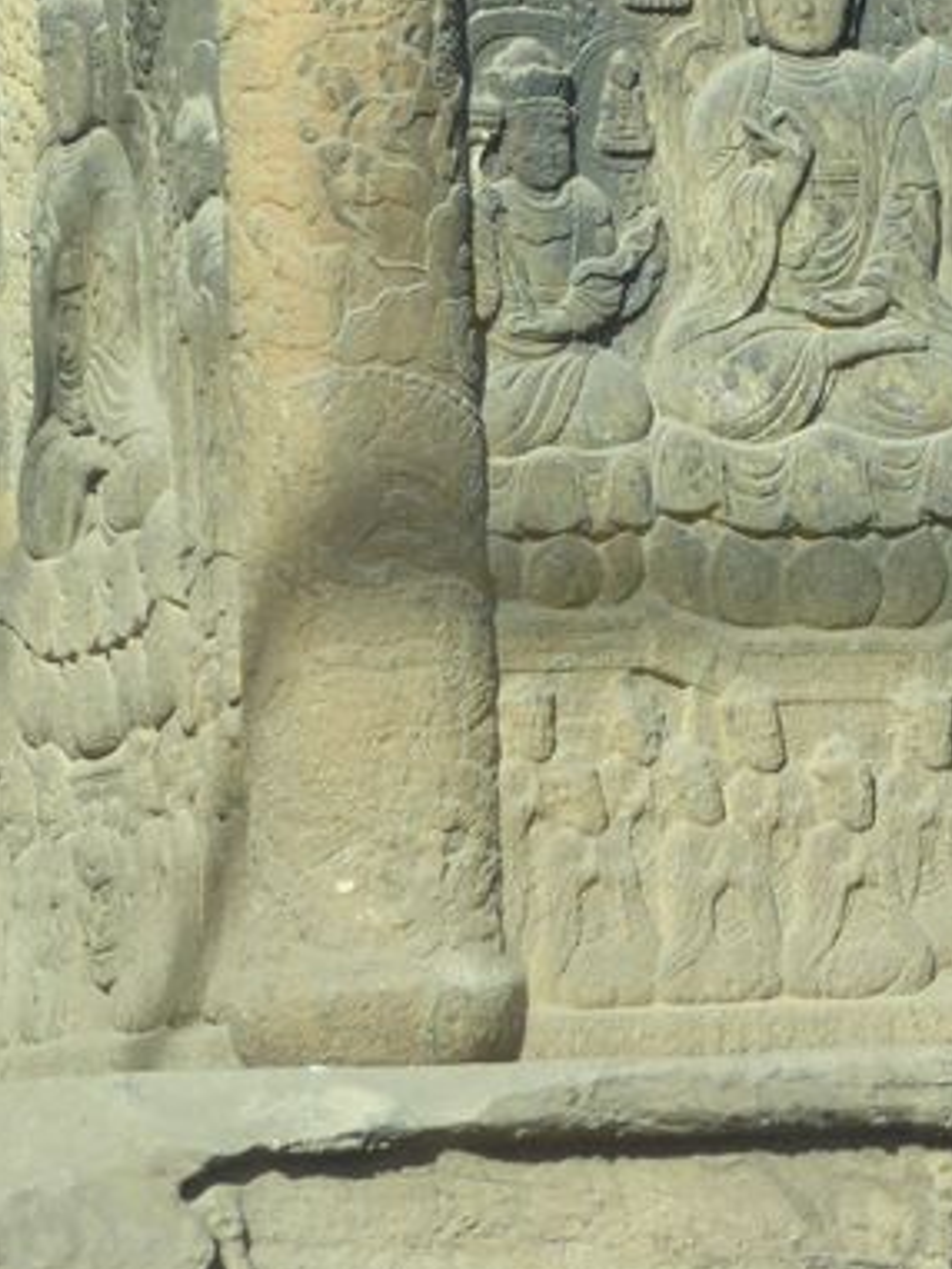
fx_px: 10628
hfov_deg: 5.1
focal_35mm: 290
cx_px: 1045
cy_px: 373
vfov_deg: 6.8
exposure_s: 1/200
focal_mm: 22.3
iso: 80
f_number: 5.2
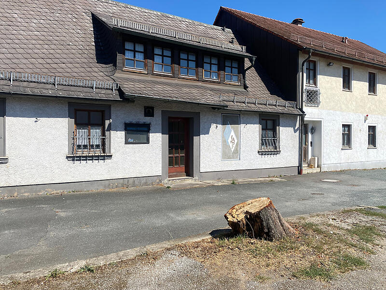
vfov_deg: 53.1
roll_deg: +0.0
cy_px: 145
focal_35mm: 26
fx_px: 290
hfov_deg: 67.3
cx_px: 193
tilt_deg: -1.4
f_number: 1.8
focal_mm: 4.25
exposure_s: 1/3846
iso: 32
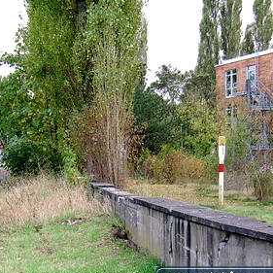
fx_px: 393
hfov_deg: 38.2
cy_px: 145
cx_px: 111
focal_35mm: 44
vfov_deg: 38.3
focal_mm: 5.95
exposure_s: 1/92
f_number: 2.8
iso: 100
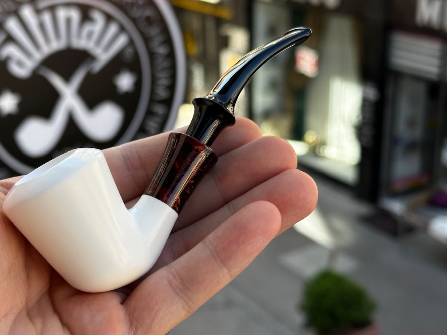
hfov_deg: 31.6
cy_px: 168
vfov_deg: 24.0
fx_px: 788
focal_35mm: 61
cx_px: 170
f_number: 1.78
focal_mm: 6.86
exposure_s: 1/604
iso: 64
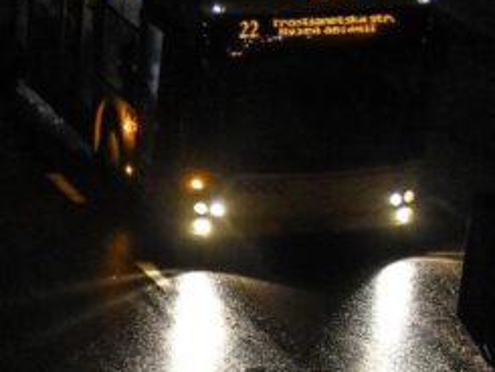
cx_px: -453
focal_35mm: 177
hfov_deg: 10.4
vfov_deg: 8.3
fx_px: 2532
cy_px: 436
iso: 3200
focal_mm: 44
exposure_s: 1/125
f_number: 2.8
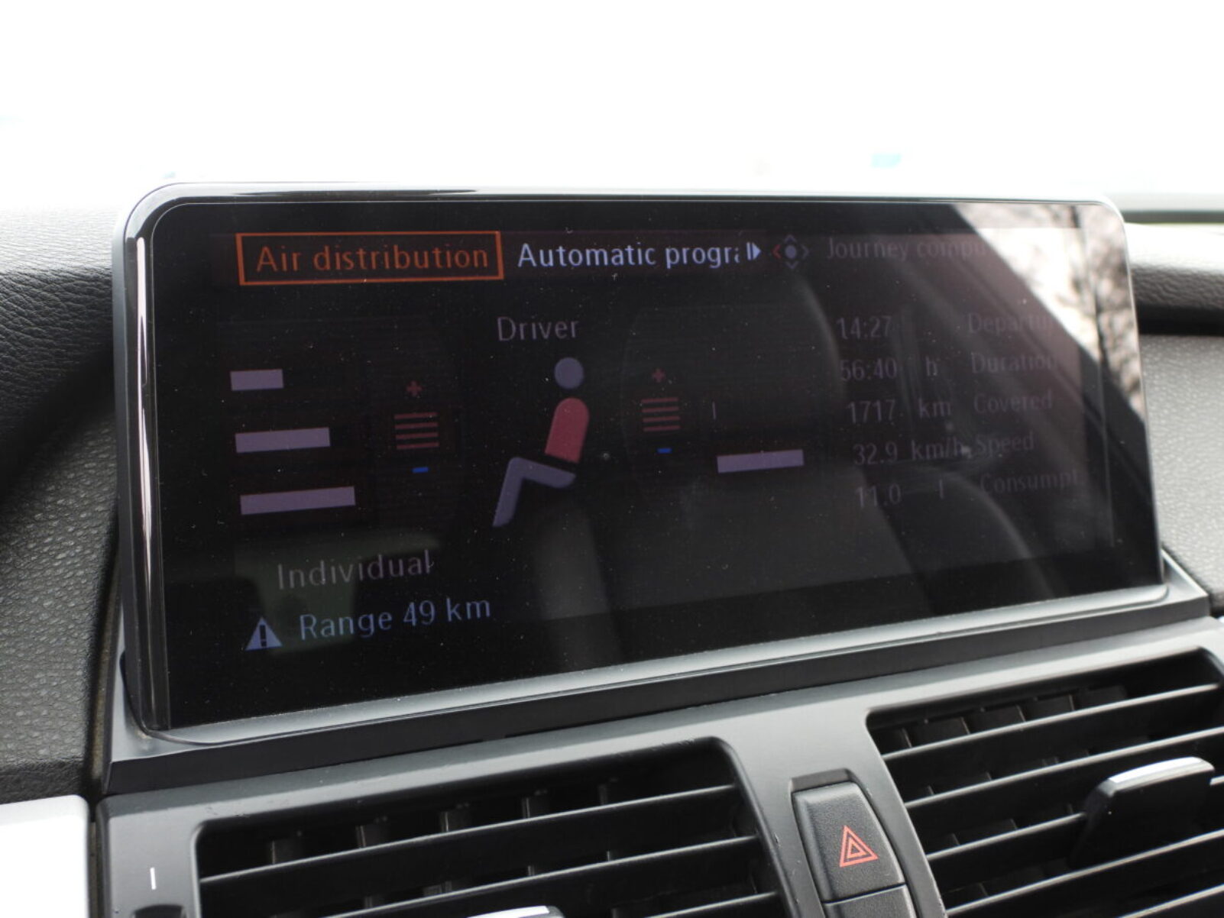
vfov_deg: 35.1
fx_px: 1450
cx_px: 612
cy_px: 459
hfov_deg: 45.8
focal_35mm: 41
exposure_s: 1/60
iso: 100
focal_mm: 7.4
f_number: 3.2
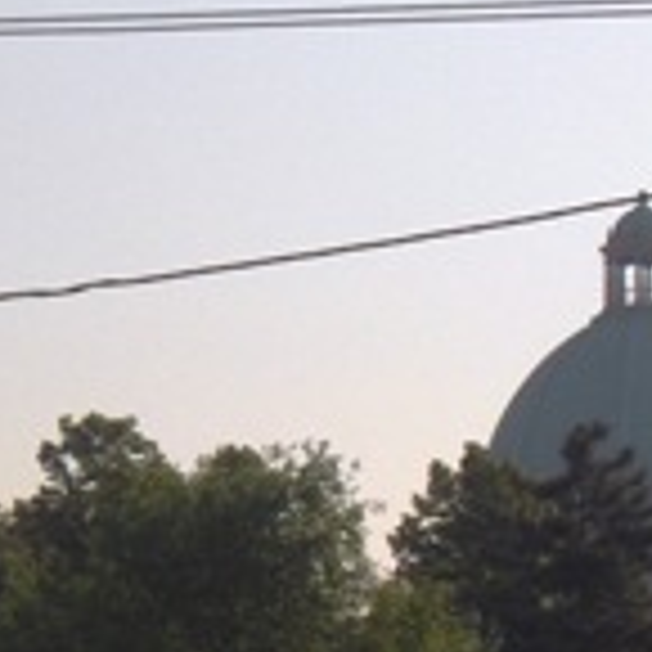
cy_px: 488
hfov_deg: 4.8
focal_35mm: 367
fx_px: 7821
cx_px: -81
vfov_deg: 4.8
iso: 100
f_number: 7.5
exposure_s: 1/633
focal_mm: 20.8
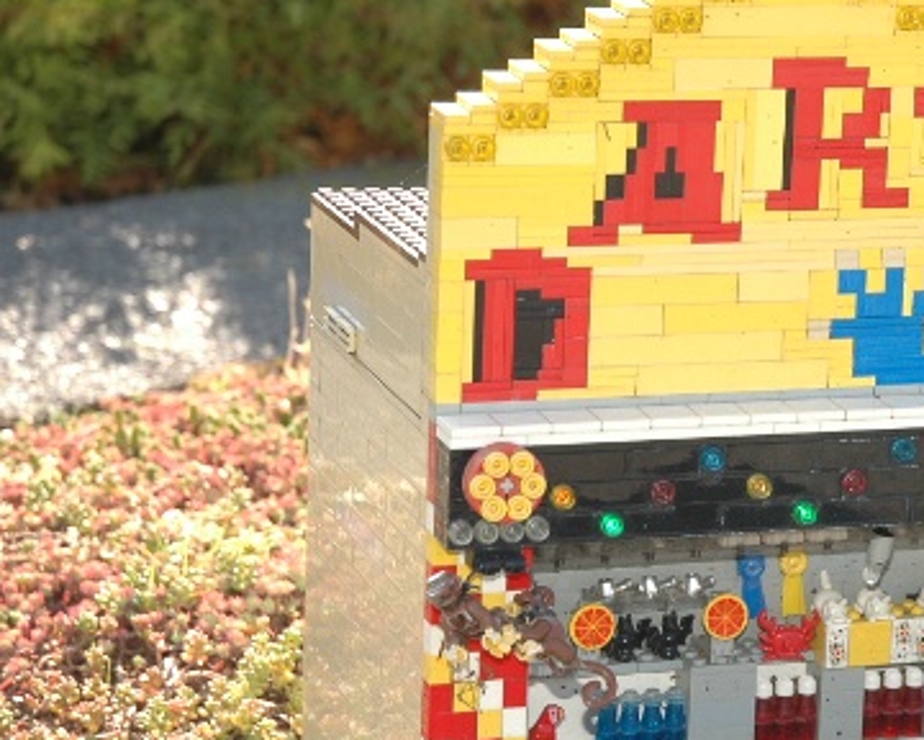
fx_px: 4102
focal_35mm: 150
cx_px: 870
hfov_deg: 12.7
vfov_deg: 10.3
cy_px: 398
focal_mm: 48
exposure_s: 1/160
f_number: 4.5
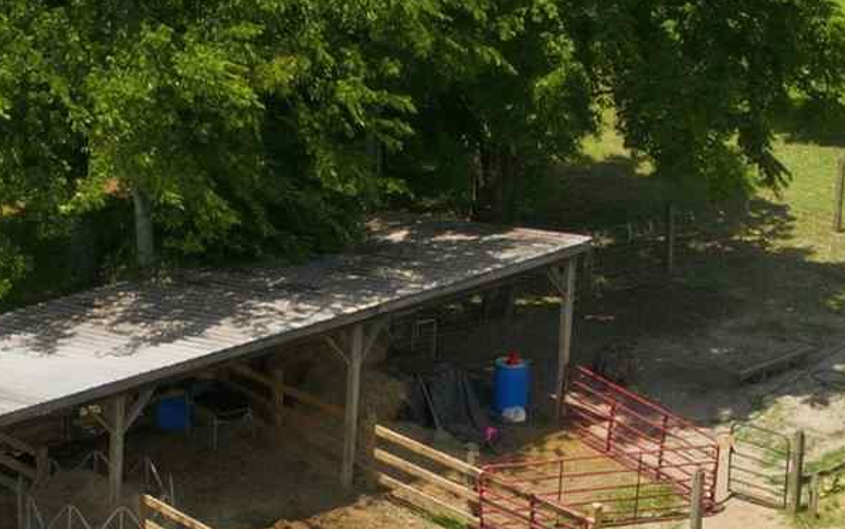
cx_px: 366
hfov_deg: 15.9
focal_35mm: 131
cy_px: 515
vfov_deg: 9.9
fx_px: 3018
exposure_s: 1/200
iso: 100
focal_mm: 12.3
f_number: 9
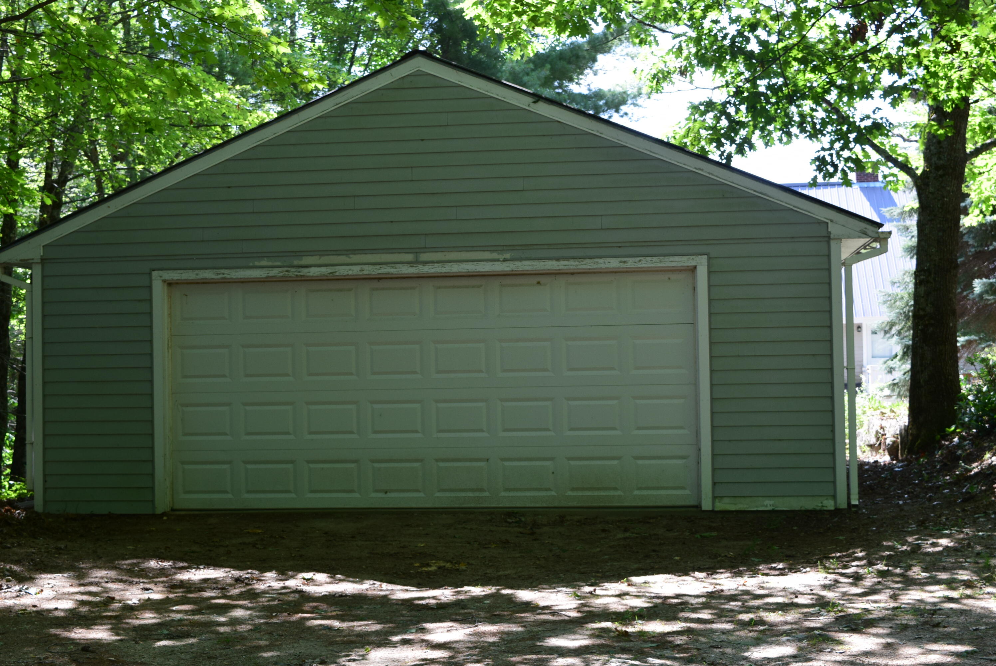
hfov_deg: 36.8
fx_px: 1495
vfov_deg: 25.1
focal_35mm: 54
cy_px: 333
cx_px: 498
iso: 400
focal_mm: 36
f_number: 9
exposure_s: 1/125
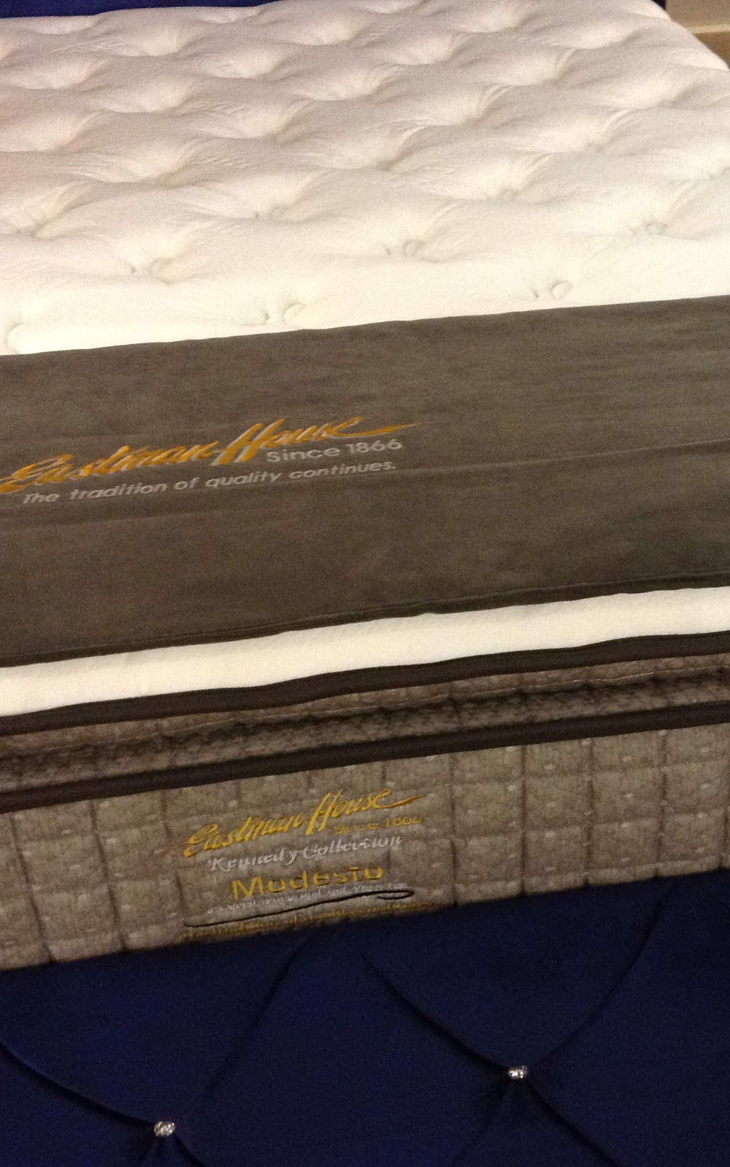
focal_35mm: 50
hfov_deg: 25.8
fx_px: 1592
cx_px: 441
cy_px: 580
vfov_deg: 40.3
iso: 320
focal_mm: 4.28
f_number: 2.4
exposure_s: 1/15
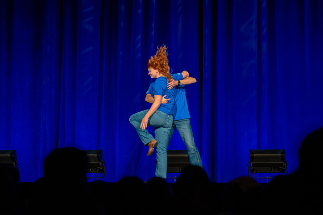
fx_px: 1107
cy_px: 102
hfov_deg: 16.6
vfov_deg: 11.1
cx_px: 190
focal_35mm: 123
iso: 2500
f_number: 2.8
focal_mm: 105
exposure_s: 1/400
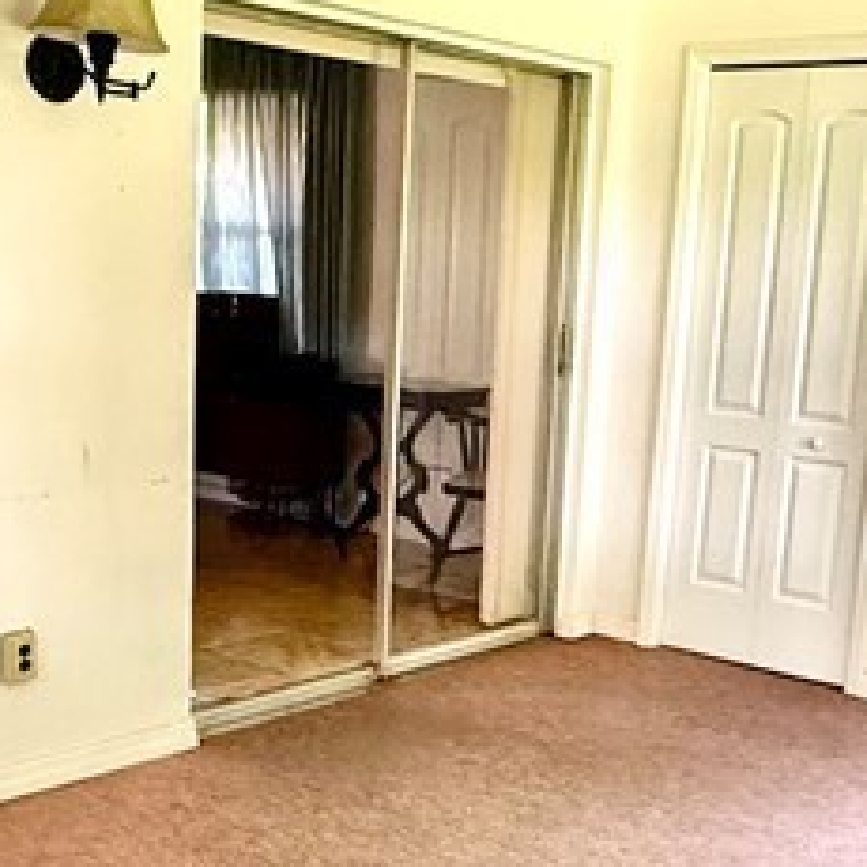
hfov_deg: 31.1
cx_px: 441
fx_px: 1559
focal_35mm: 55
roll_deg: -3.1
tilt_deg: -11.8
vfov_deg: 30.8
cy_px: 584
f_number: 2.2
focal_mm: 2.22
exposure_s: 1/73
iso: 320
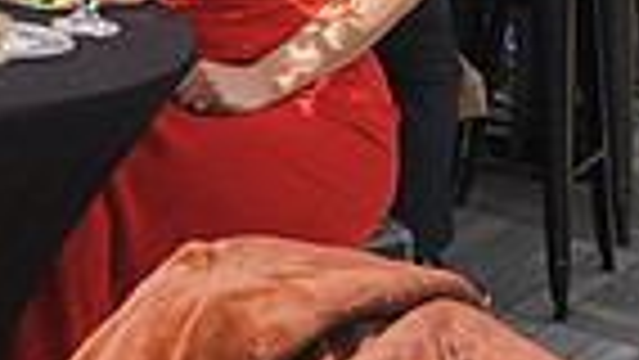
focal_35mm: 103
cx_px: -288
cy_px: -340
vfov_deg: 10.8
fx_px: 1746
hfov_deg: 18.6
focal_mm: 24
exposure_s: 1/1250
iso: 320
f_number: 4
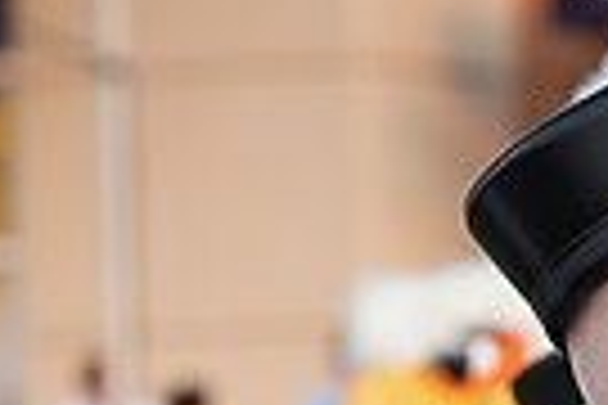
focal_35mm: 582
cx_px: 680
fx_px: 9829
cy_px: 412
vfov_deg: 2.4
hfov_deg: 3.5
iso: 640
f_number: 5
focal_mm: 135
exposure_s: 1/640
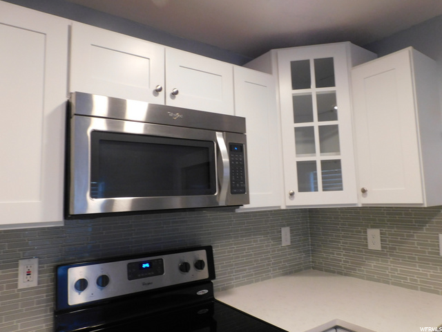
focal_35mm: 24
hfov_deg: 71.6
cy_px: 166
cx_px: 221
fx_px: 306
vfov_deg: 56.8
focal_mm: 4.3
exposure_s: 1/30
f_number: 3.3
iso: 320
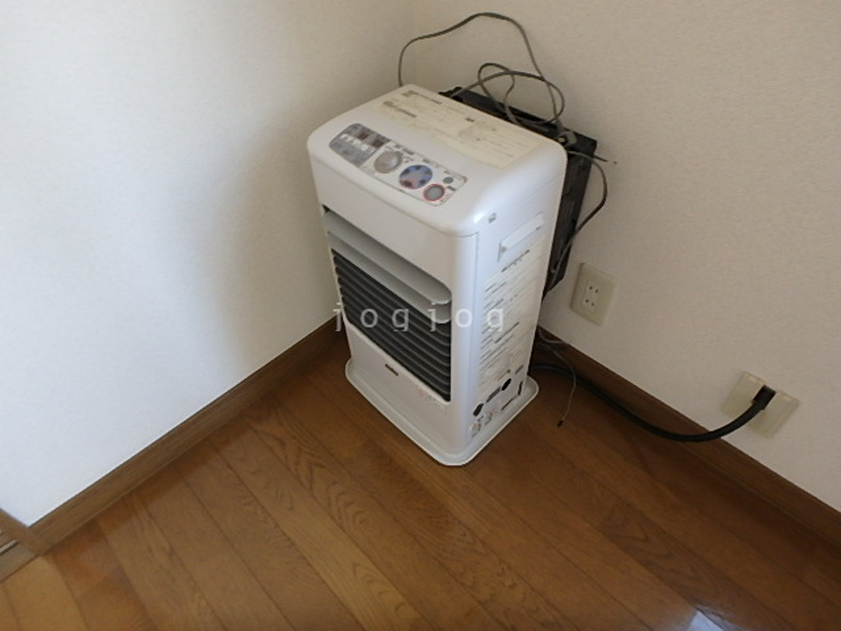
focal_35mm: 21
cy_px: 316
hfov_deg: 79.0
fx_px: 510
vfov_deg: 63.4
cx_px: 420
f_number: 3.5
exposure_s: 1/30
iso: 320
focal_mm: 3.7
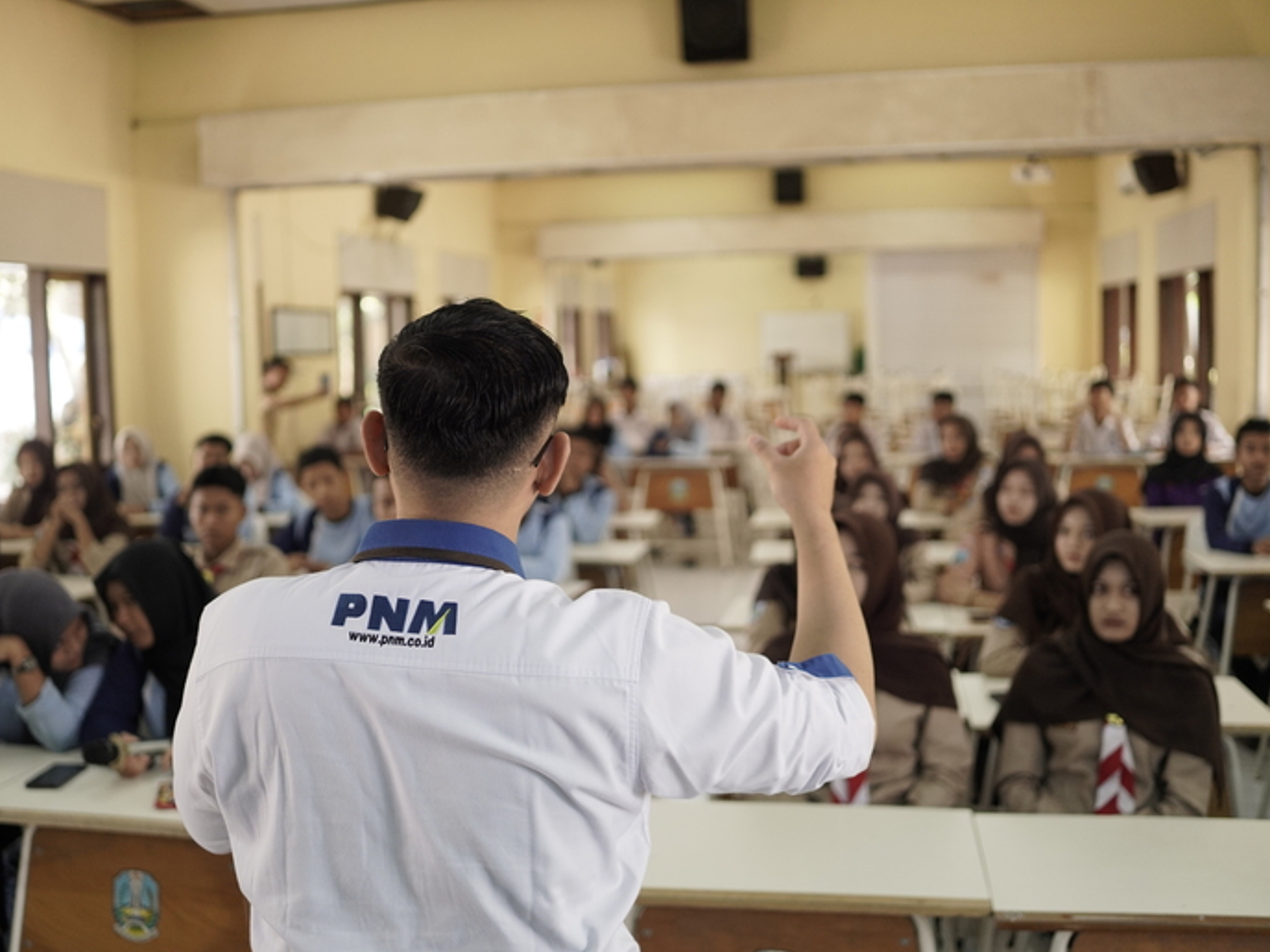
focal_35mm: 39
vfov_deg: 37.2
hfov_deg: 48.2
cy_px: 479
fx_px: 1415
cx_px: 557
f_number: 1.4
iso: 400
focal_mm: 23
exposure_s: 1/320
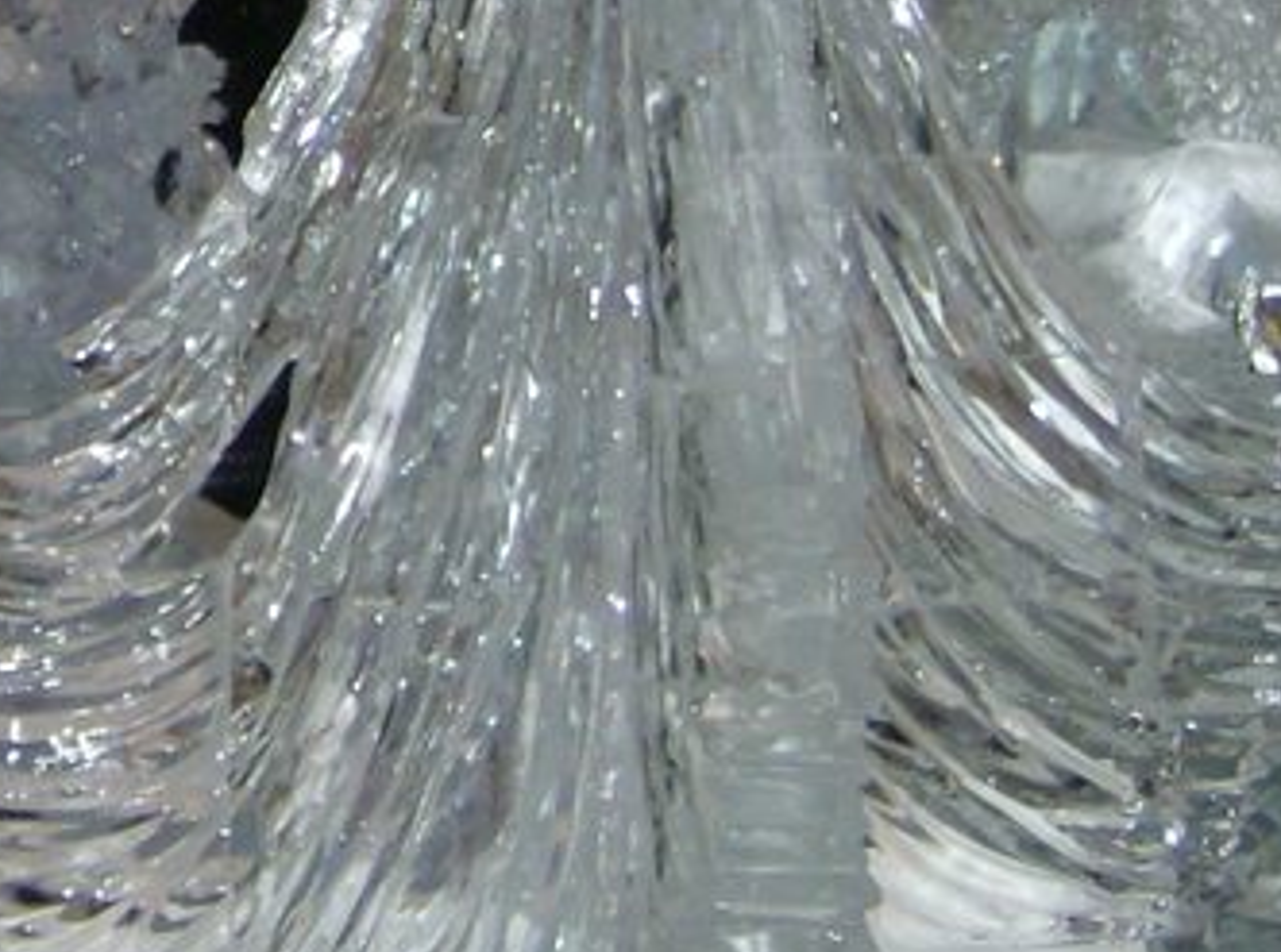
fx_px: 4096
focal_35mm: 111
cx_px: -123
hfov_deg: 17.2
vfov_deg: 12.9
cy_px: -268
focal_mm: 6
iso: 200
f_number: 2.8
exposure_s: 1/60
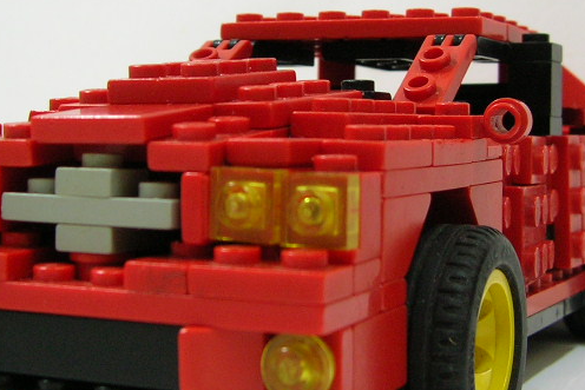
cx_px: 383
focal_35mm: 73
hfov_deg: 27.6
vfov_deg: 18.7
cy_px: 144
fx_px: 1187
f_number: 2.9
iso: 100
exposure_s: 1/2.6
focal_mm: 5.7
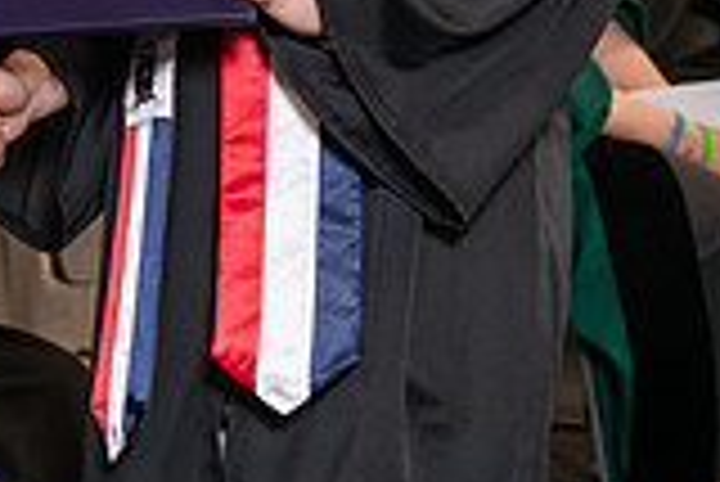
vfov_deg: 5.7
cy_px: -318
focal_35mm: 239
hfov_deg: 8.5
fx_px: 4784
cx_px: -202
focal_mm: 66
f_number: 5
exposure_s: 1/125
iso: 1600
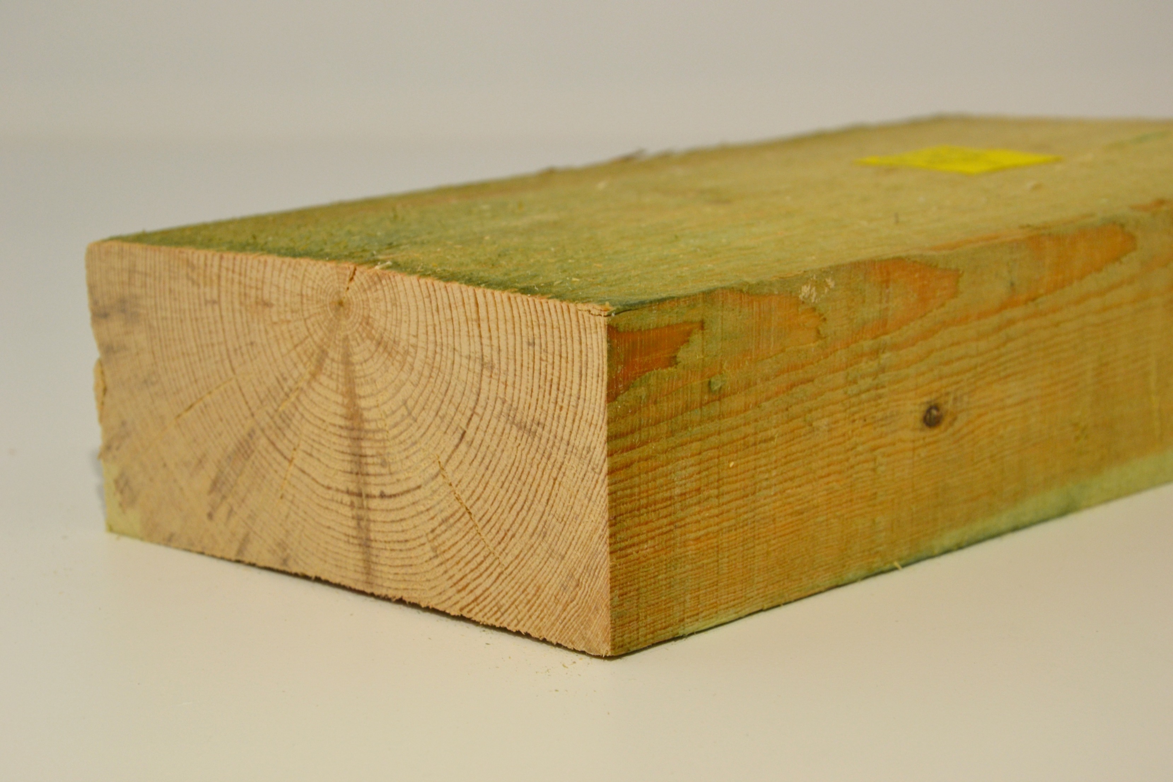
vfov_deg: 14.7
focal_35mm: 93
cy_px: 391
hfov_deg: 21.9
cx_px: 586
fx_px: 3030
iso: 400
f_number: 8
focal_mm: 62
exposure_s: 1/100
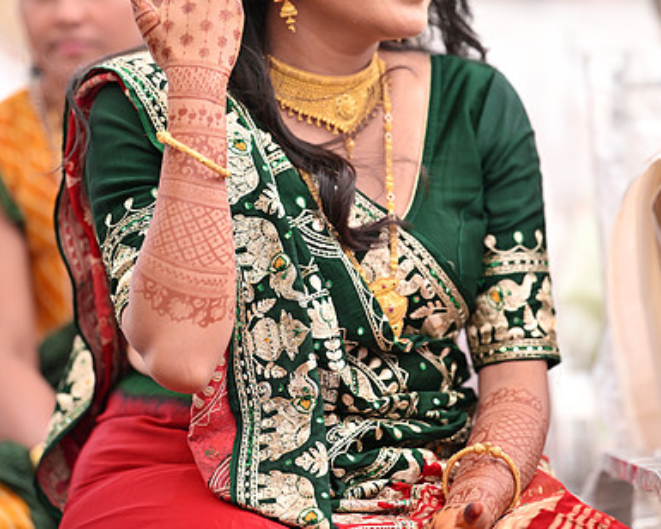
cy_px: 220
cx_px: 330
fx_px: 3737
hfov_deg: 10.1
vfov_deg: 8.1
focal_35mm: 191
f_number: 1.8
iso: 80
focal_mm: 135
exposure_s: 1/640
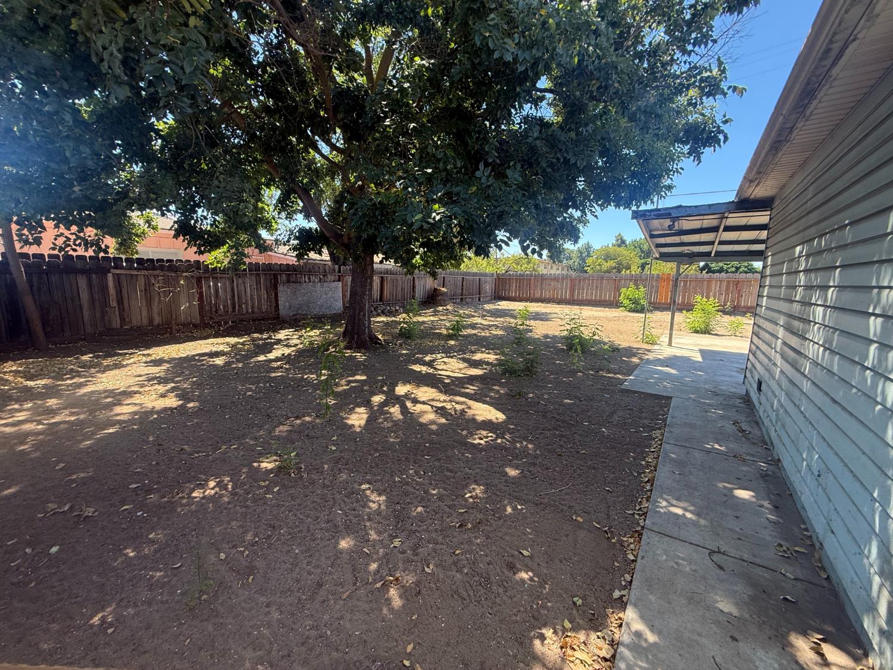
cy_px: 335
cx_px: 446
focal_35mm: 14
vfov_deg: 85.7
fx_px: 361
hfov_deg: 102.1
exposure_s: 1/264
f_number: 2.2
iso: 64
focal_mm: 2.22
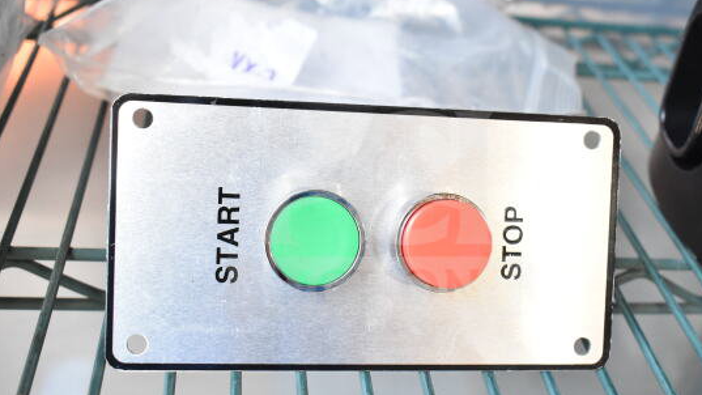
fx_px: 830
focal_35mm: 45
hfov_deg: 45.8
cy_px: 215
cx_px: 374
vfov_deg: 26.7
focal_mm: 25
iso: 1600
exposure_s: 1/125
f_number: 5.6
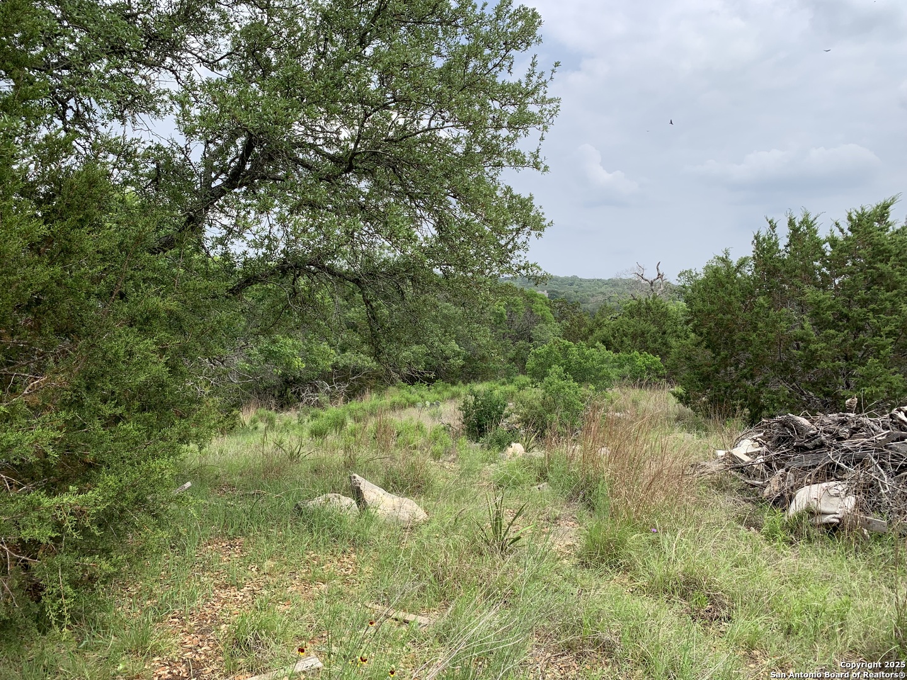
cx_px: 454
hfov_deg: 67.3
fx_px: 681
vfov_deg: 53.1
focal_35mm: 26
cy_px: 340
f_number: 1.8
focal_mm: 4.25
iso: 25
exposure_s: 1/1490
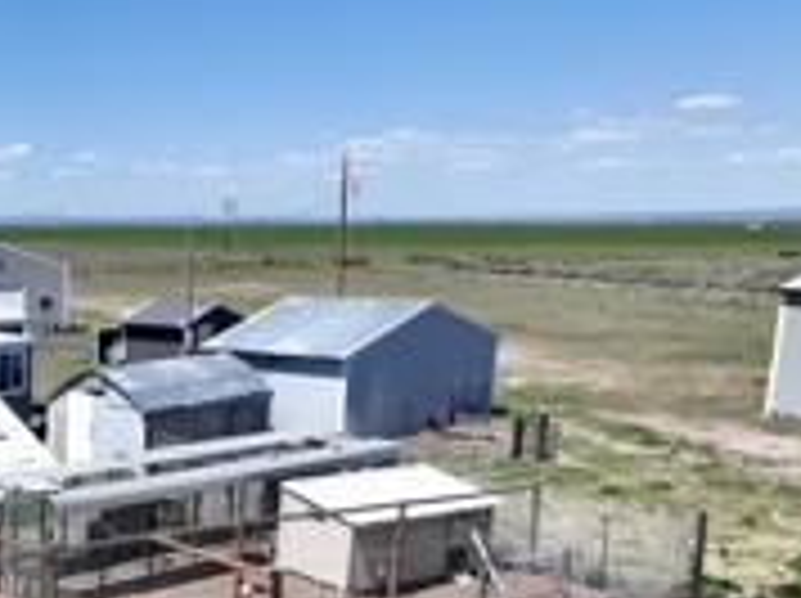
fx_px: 1248
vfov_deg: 26.1
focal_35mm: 54
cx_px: -50
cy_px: 531
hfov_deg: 32.0
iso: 100
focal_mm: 12.29
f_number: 2.8
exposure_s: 1/1600
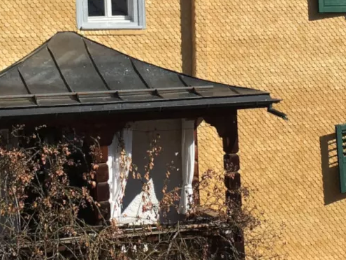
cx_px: 151
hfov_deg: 20.8
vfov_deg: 15.5
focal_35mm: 94
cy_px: 2
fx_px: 940
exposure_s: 1/2747
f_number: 2.2
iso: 25
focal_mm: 4.15
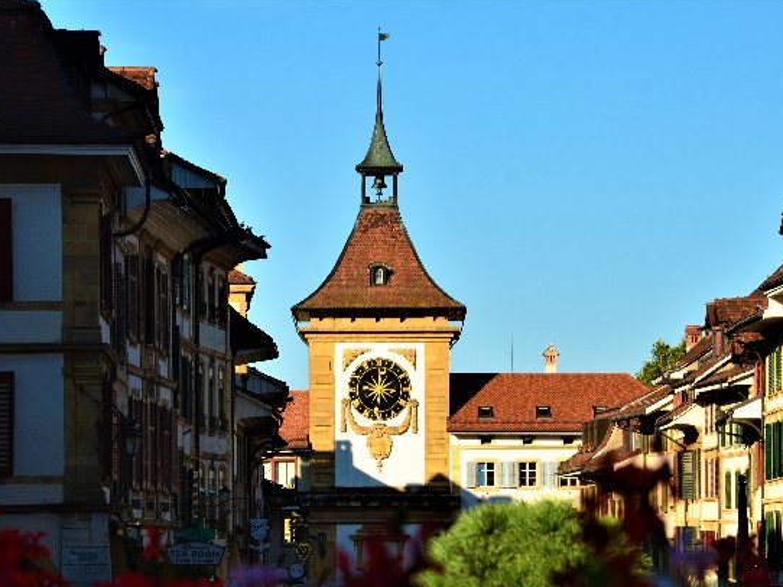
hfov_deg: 11.6
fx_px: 3844
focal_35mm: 170
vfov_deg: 8.7
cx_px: 399
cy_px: 380
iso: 320
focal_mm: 80
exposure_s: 1/200
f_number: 10
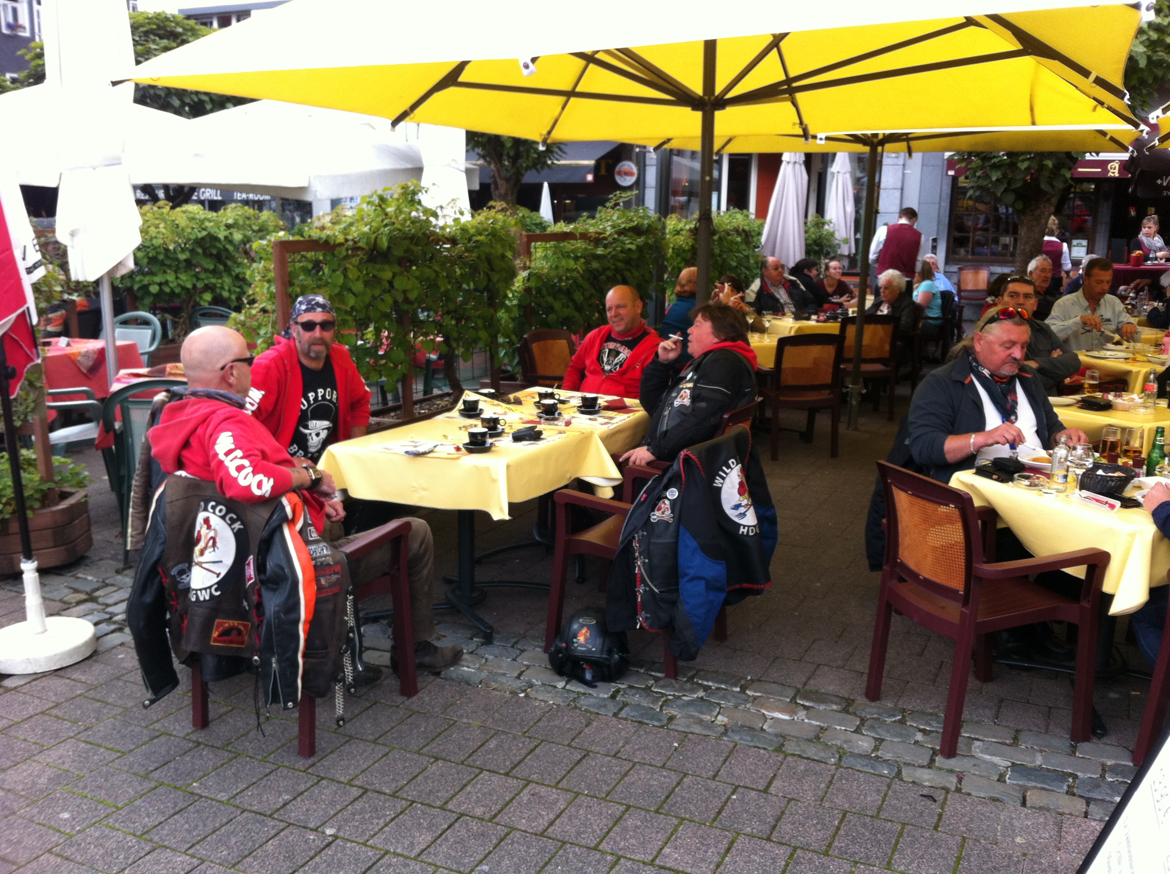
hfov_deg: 52.7
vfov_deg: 40.6
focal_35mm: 35
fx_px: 1181
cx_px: 585
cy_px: 437
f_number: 2.8
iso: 80
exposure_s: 1/155
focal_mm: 3.85
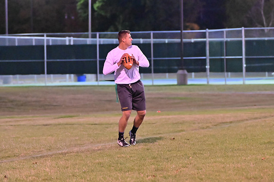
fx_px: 1599
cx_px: 137
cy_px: 91
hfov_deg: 9.8
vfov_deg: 6.5
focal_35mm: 210
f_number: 4
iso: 6400
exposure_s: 1/400
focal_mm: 140
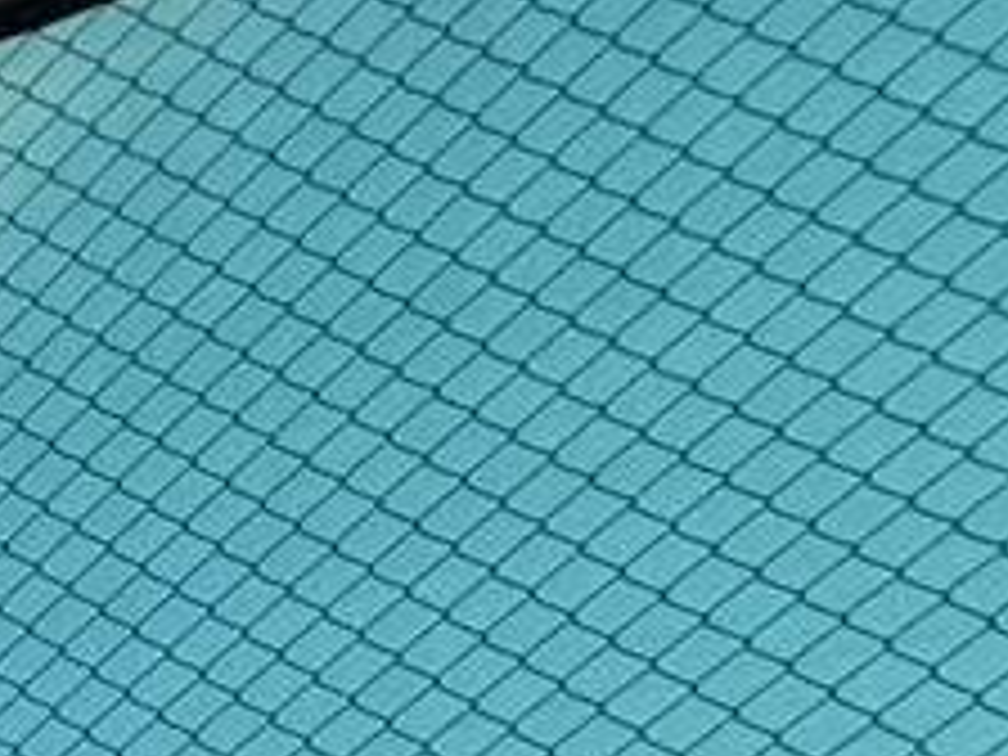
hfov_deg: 10.7
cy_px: 2205
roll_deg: -2.0
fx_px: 2621
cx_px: -2218
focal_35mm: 90
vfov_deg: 11.1
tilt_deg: -6.3
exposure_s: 1/445
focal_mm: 2.22
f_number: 2.2
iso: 64
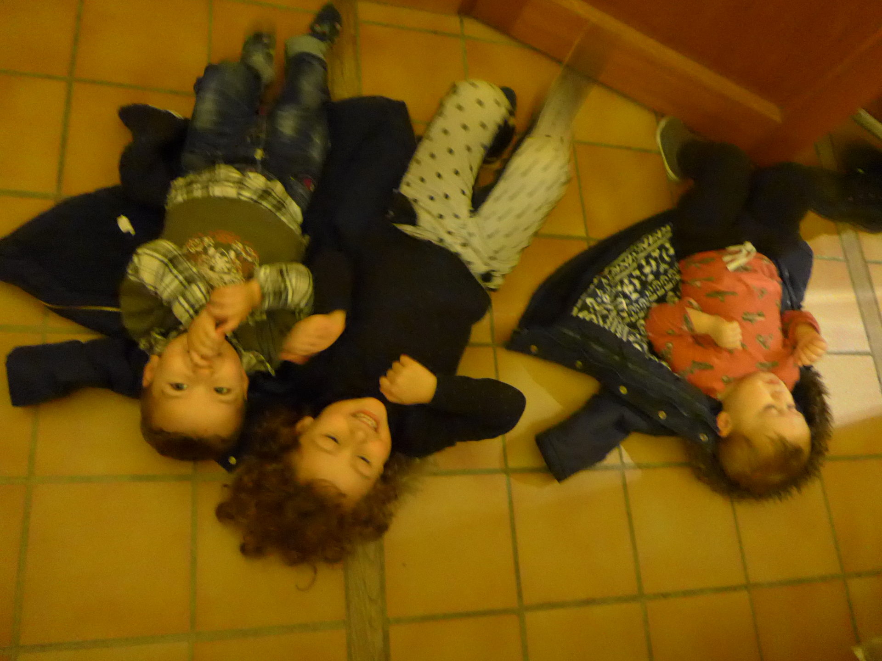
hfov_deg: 61.7
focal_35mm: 29
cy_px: 330
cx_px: 441
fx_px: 739
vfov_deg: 48.2
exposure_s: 1/15
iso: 2000
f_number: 2
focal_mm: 6
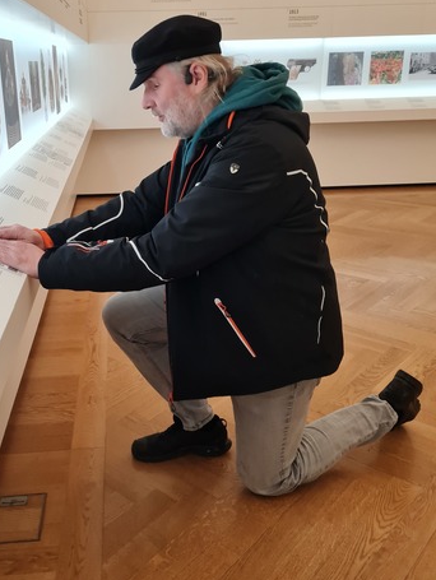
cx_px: 146
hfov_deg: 39.3
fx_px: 604
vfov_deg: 51.3
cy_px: 283
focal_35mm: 36
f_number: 1.8
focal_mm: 5.4
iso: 320
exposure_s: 1/100
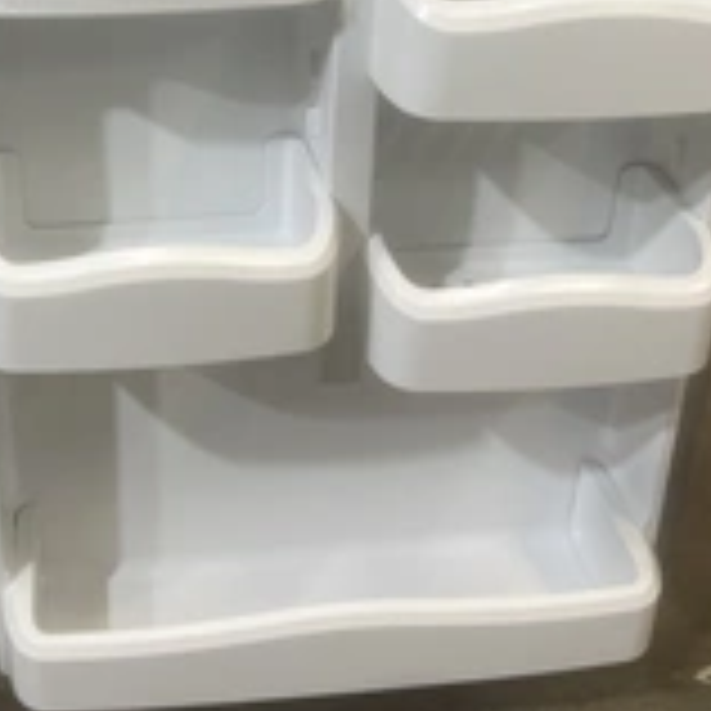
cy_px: 81
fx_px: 1348
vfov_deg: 28.5
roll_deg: -0.3
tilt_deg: -29.4
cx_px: 184
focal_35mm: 58
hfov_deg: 29.1
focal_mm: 5.1
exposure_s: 1/120
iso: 125
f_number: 1.6
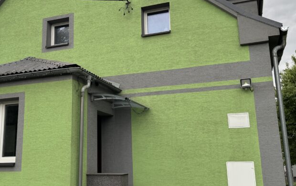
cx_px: 107
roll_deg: +0.2
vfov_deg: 30.5
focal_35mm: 42
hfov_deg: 46.7
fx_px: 339
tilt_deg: +13.6
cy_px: 83
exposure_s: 1/539
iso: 80
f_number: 1.78
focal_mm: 6.76
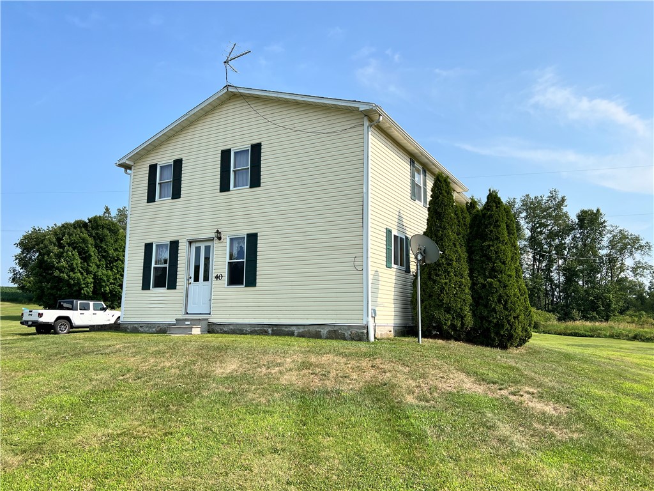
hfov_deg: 67.3
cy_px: 246
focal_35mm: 26
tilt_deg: +7.2
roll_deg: -1.7
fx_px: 491
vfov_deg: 53.1
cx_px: 327
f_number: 1.5
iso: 50
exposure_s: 1/4630
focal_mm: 5.7
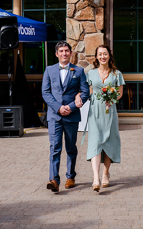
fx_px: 729
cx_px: 62
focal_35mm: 117
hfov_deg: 11.2
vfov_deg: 17.8
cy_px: 88
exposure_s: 1/1250
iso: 200
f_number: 4.5
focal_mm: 62
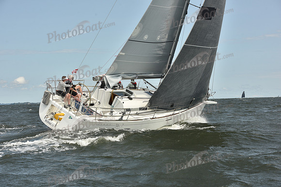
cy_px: 94
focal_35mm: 70
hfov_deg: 28.8
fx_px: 546
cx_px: 140
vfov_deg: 19.5
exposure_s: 1/800
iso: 250
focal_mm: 70
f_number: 9
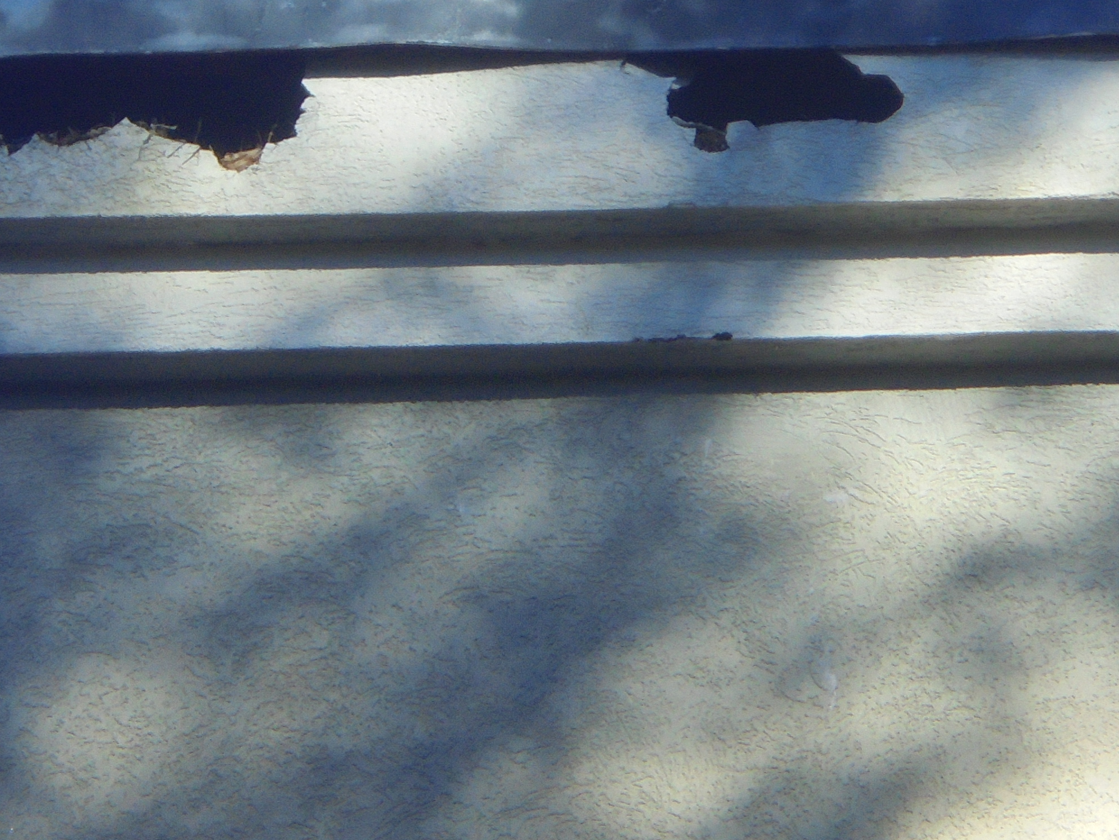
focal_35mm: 403
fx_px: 13029
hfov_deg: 4.9
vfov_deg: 3.7
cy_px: -128
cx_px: 540
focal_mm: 27.6
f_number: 6.5
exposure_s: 1/200
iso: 100
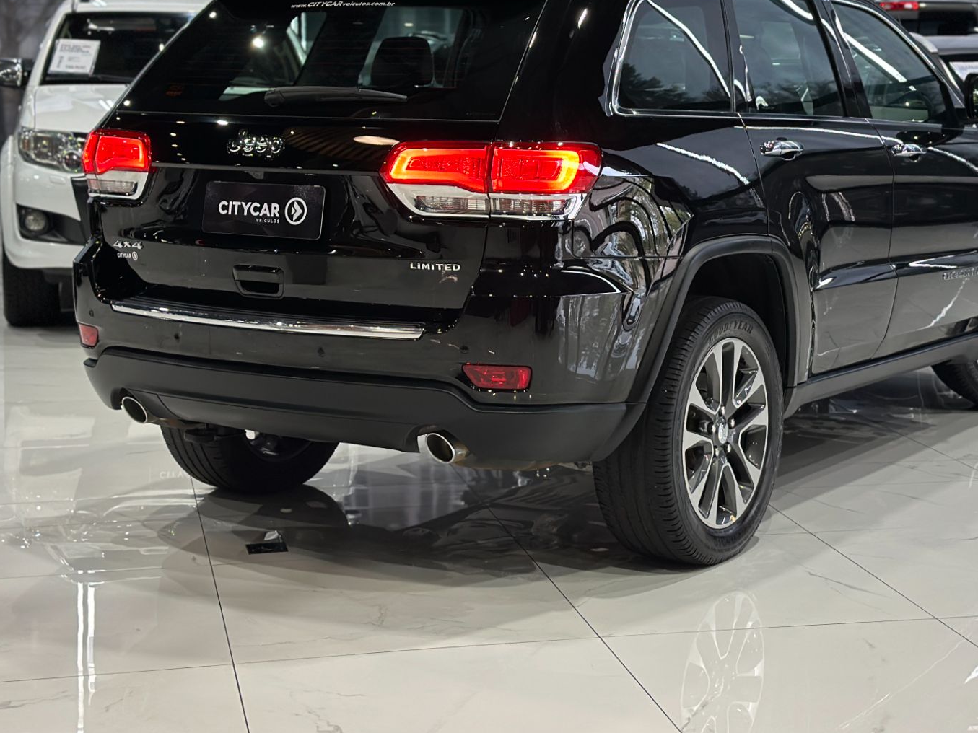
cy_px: 220
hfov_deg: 28.5
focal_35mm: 68
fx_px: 1921
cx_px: 551
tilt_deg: -5.6
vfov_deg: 21.5
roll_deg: -0.5
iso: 200
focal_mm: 6.86
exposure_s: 1/120
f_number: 1.78
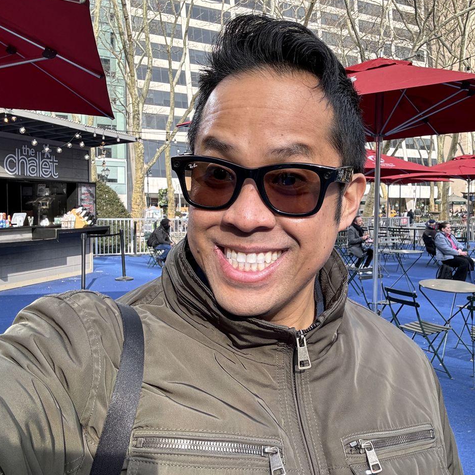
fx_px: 559
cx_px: 287
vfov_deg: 46.0
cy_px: 235
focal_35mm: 36
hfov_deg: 45.8
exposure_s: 1/232
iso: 25
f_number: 1.9
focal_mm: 2.69
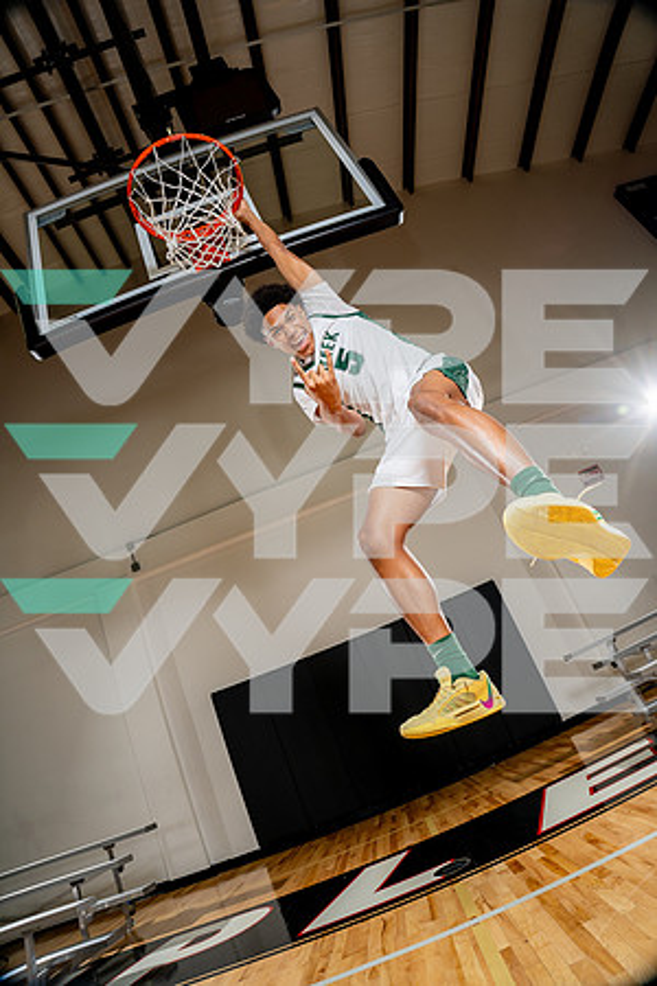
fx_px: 547
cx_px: 328
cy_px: 493
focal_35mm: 20
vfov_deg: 84.0
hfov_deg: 61.9
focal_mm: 20
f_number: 7.1
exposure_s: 1/250
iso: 250
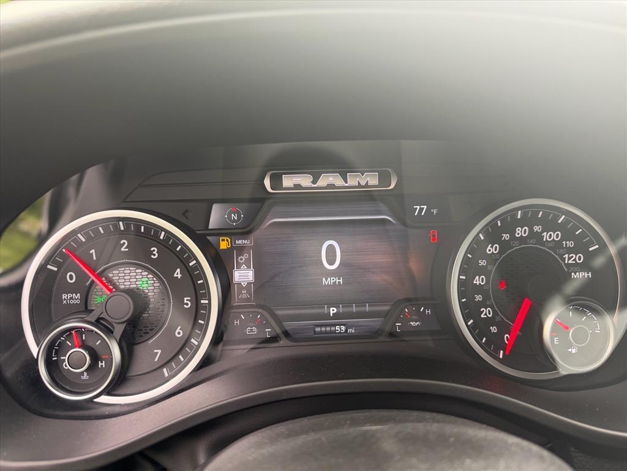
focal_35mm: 24
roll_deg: -1.9
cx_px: 314
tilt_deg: -20.8
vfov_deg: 56.8
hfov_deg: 71.6
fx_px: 435
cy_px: 236
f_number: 1.78
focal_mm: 6.76
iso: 125
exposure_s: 1/121
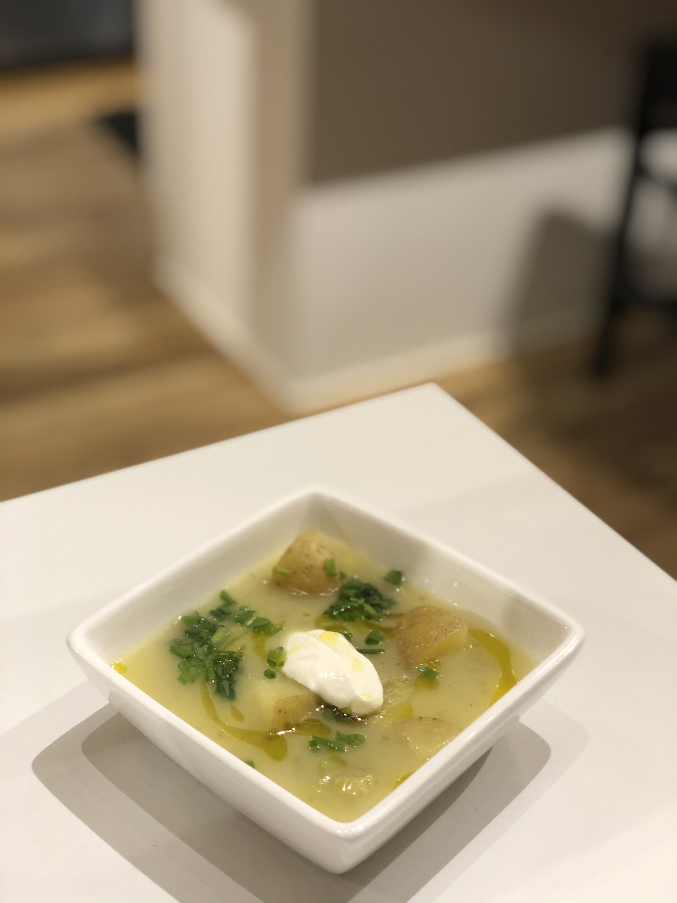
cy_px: 452
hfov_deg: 28.0
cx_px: 338
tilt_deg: -33.0
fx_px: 1356
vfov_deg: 36.8
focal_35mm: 52
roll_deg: -2.3
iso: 80
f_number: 2.4
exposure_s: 1/60
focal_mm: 6
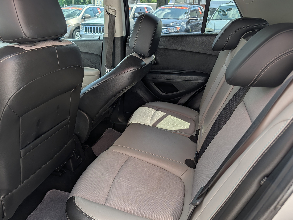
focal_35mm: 25
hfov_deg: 69.3
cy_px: 112
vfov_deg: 55.0
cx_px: 143
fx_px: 212
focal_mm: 6.9
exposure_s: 1/1435
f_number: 1.68
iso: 16
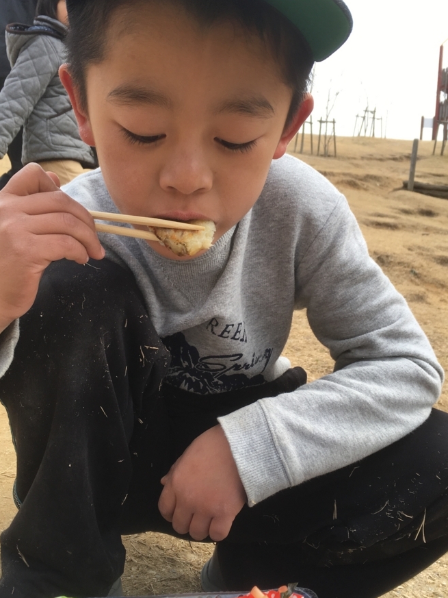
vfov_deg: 53.9
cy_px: 324
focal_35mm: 34
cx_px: 221
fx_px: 587
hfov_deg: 41.8
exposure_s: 1/437
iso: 25
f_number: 2.2
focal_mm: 4.15
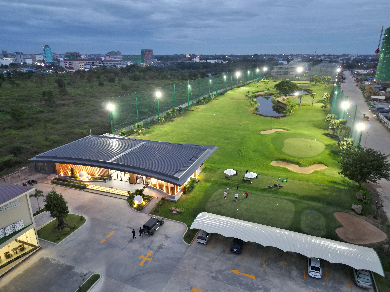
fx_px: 270
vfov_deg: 56.8
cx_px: 195
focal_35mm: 24
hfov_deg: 71.6
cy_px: 146
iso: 480
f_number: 1.7
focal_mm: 6.72
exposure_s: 1/15
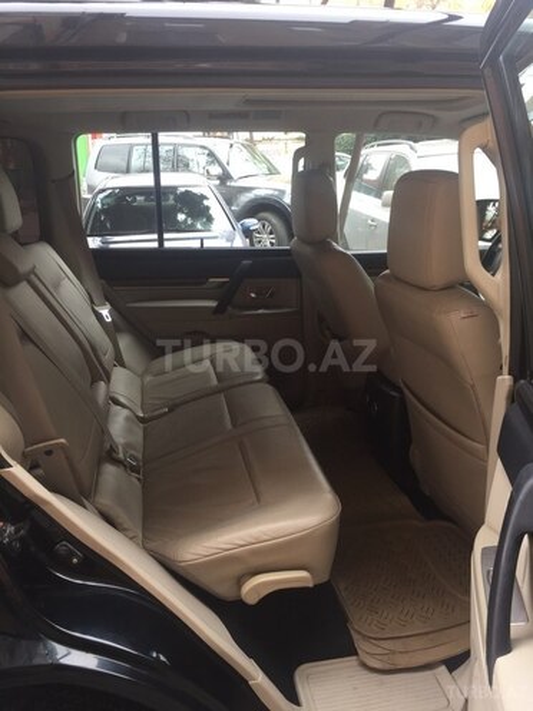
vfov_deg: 61.7
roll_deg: -0.4
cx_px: 266
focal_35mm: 29
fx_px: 595
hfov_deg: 48.2
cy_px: 356
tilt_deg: -18.2
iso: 32
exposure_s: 1/50
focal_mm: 4.15
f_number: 2.2
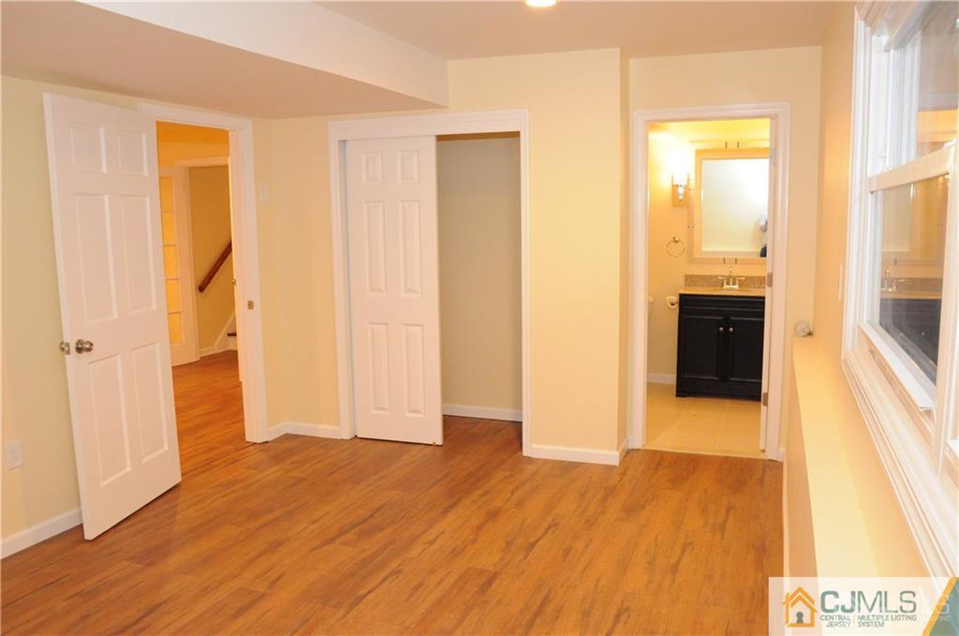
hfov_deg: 67.5
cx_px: 480
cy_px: 318
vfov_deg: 47.8
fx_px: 718
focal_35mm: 27
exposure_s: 1/60
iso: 3200
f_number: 8
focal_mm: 18
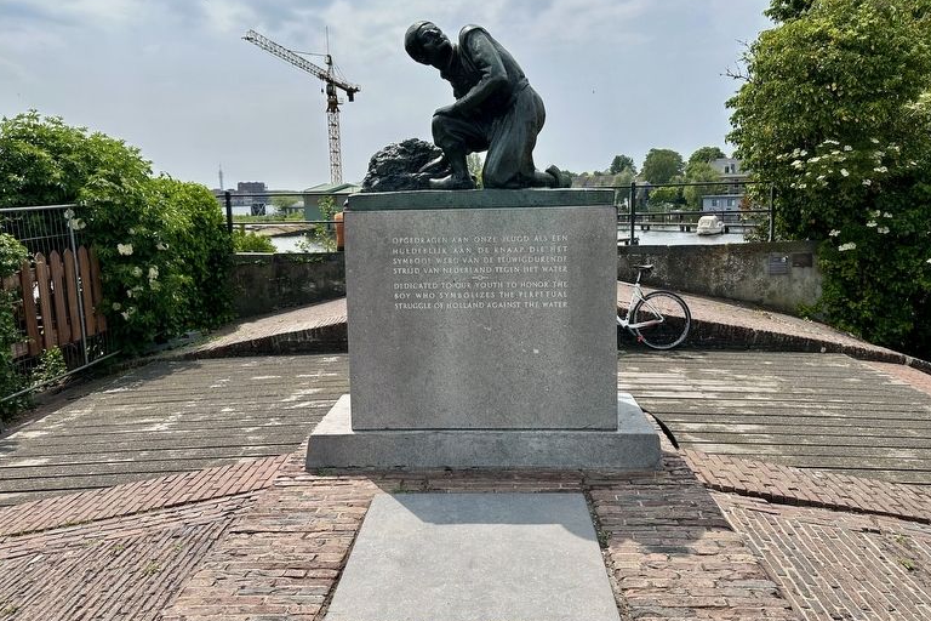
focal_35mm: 26
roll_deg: +1.1
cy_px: 273
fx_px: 672
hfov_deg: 69.4
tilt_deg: -7.7
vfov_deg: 49.4
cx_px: 473
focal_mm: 6.86
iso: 80
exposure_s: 1/8197
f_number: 1.78
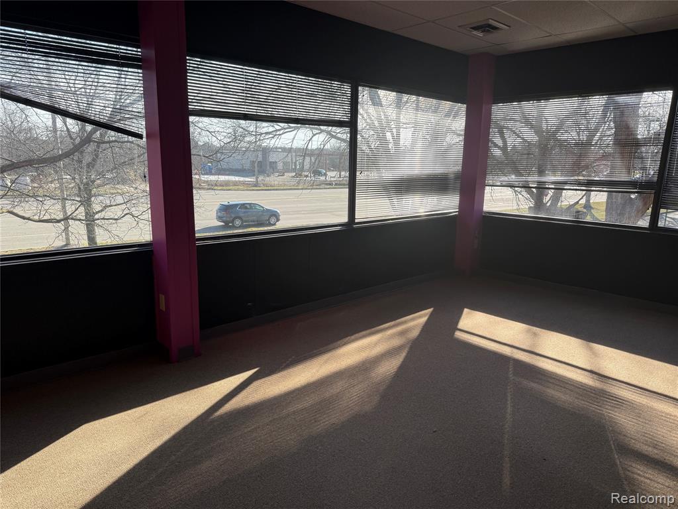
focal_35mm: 24
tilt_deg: -11.0
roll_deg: -0.3
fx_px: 470
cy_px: 254
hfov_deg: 71.6
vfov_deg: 56.8
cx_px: 339
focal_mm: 6.76
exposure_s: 1/858
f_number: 1.78
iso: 100
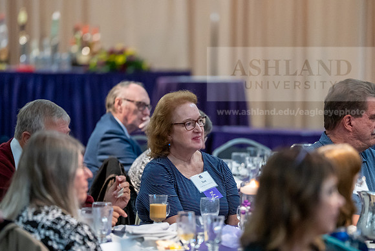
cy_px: 138
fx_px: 2474
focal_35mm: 237
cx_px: 188
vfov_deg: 5.8
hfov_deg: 8.7
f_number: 2.8
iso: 5000
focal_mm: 200
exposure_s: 1/400
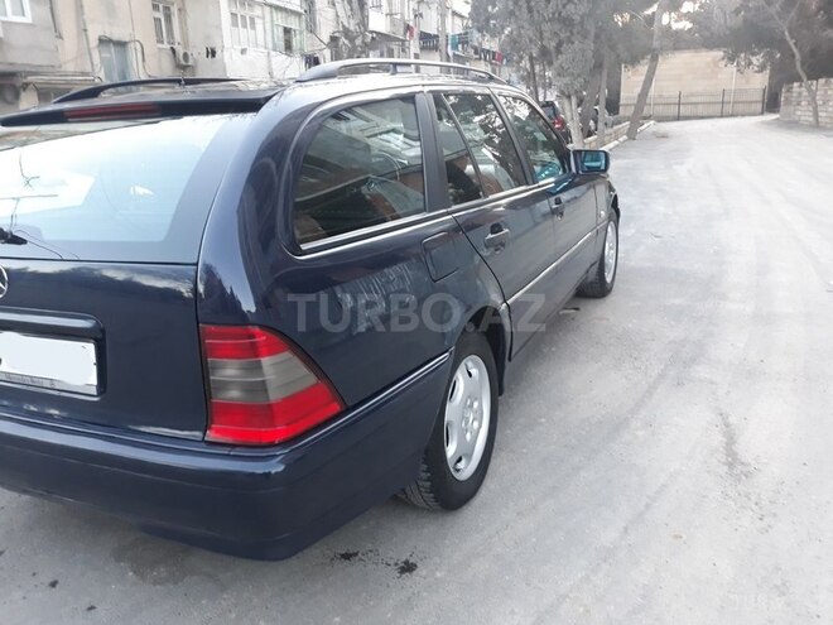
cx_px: 416
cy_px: 312
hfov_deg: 65.3
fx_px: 650
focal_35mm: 27
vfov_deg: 51.4
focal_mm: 3.71
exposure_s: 1/25
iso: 200
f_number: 1.7
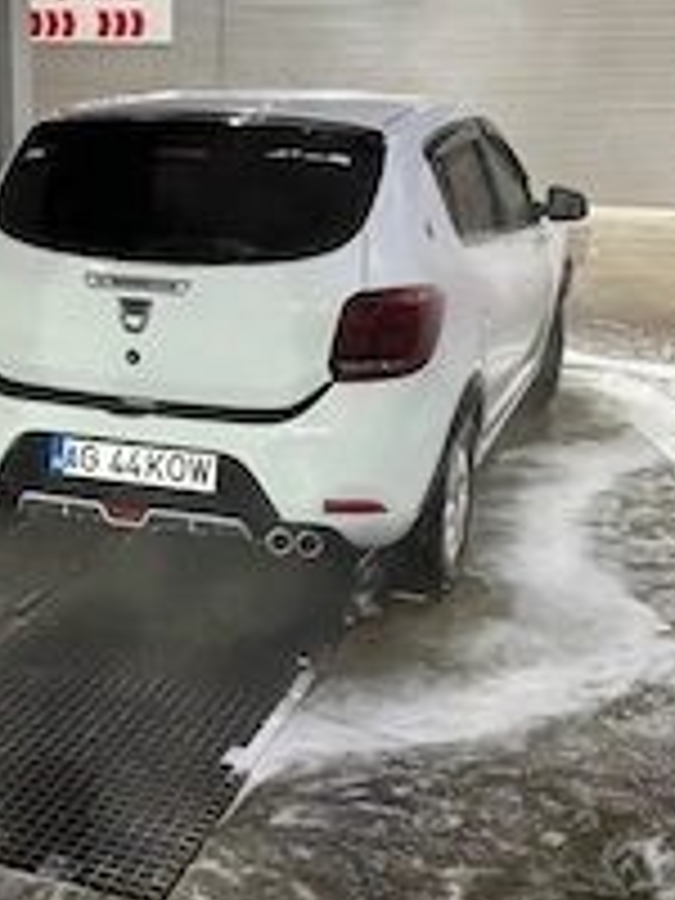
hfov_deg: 27.7
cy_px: 392
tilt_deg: -15.3
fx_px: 1352
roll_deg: -2.4
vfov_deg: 36.8
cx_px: 194
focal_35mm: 52
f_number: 1.6
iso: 500
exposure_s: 1/33
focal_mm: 5.96
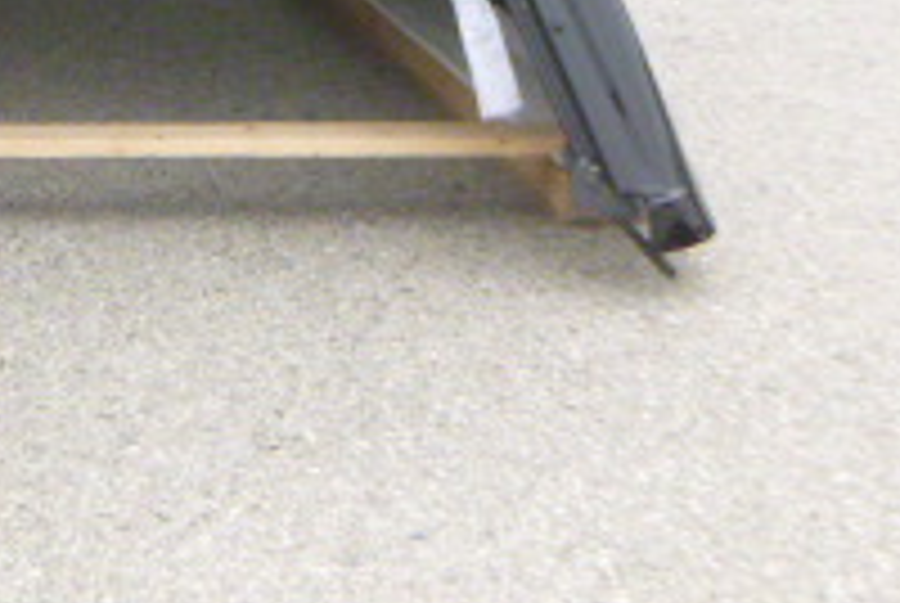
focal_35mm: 103
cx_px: -148
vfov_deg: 12.9
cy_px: -153
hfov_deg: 18.8
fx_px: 2579
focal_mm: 5.5
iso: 400
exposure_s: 1/400
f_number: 4.2
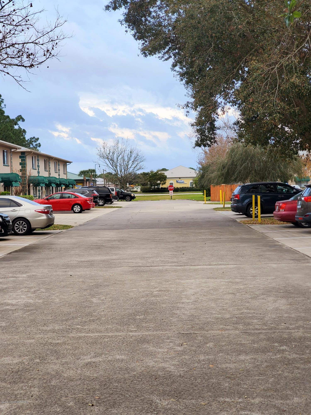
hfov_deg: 28.0
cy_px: 208
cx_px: 156
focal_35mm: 52
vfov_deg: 36.8
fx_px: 623
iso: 50
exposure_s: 1/60
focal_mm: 6
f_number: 2.09
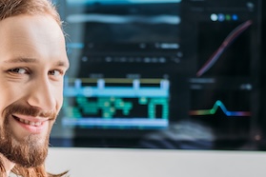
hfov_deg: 7.8
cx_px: 118
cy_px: 160
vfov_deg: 5.2
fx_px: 1943
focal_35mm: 263
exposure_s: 1/200
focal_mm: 105
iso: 125
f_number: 3.5
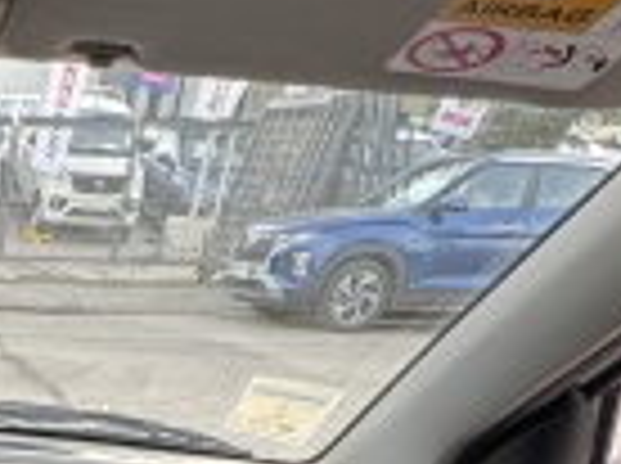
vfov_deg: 18.6
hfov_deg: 25.3
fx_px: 1092
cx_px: -270
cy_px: 833
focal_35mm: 61
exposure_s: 1/99
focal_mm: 2.22
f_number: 2.2
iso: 125
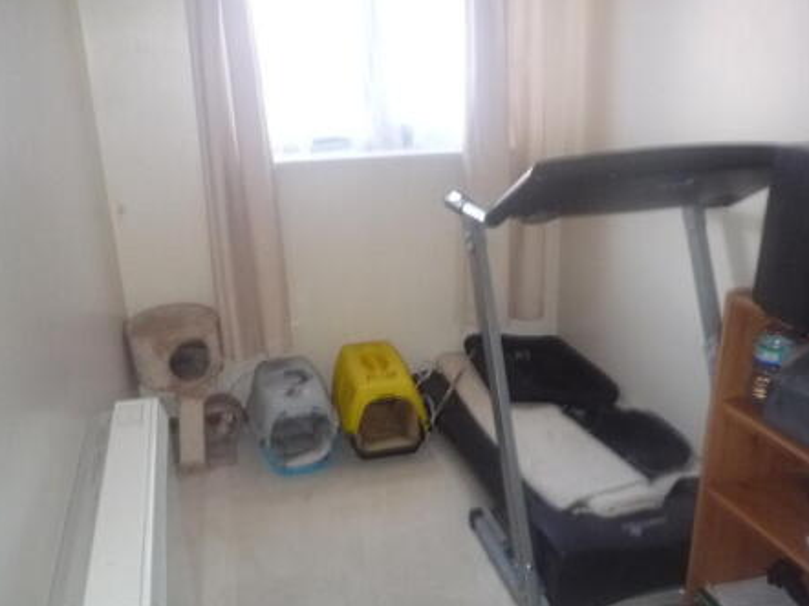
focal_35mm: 33
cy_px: 351
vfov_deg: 42.8
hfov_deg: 55.3
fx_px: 771
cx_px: 437
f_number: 2.8
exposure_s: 1/30
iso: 400
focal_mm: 4.4
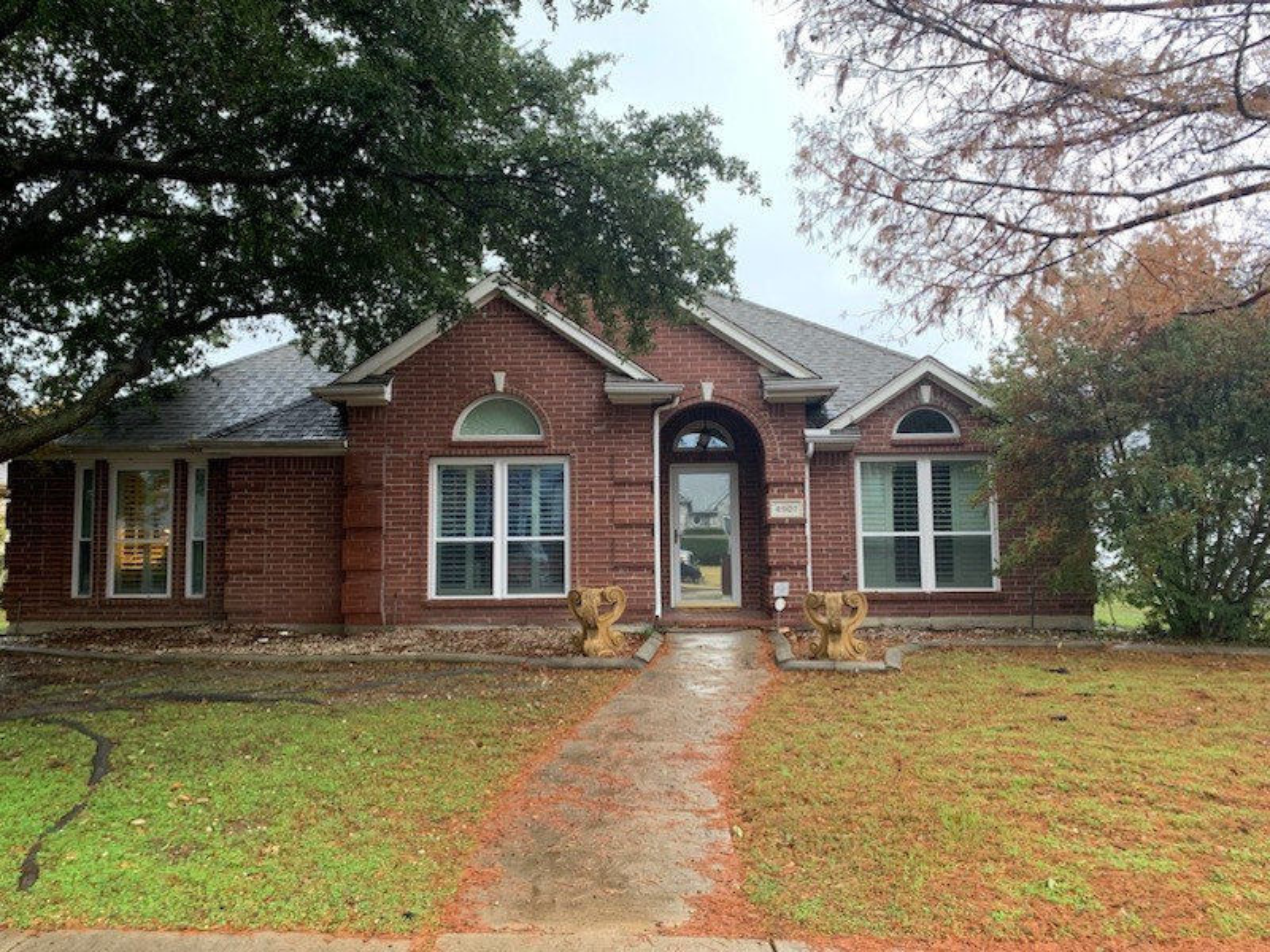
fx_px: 954
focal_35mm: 26
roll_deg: +0.5
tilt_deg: +2.7
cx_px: 635
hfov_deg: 67.3
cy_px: 476
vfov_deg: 53.1
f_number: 1.8
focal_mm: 4.25
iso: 160
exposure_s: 1/60
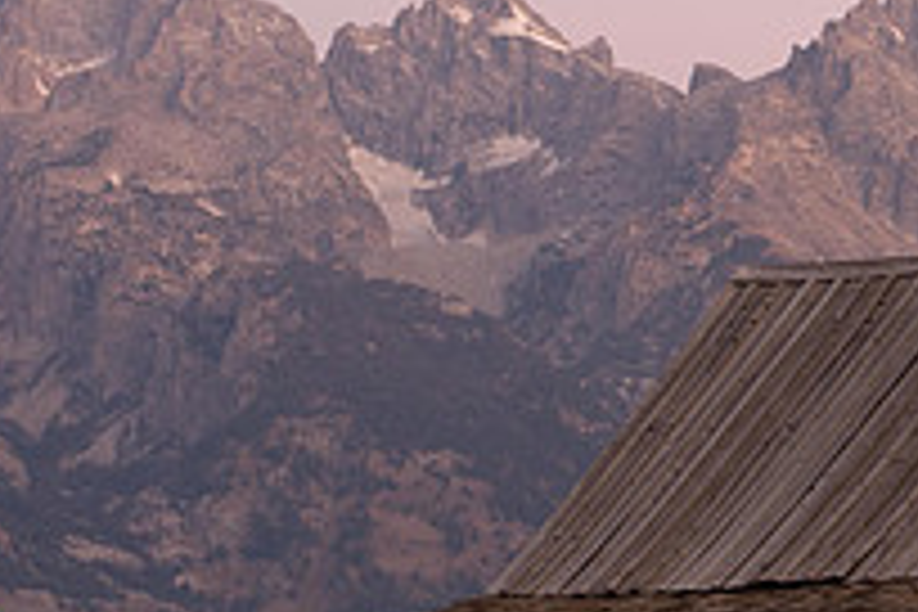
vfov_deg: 6.1
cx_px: 1202
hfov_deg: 8.9
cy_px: 382
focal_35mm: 227
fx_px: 5788
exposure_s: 1/8
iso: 200
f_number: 8
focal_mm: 80
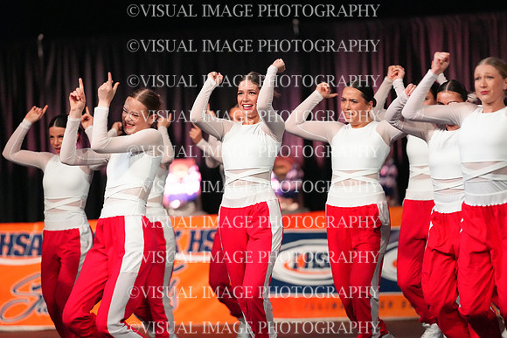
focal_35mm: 300
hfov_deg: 6.9
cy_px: 169
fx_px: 4226
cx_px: 254
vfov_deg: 4.6
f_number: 3.5
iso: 16000
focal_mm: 300
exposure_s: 1/1250
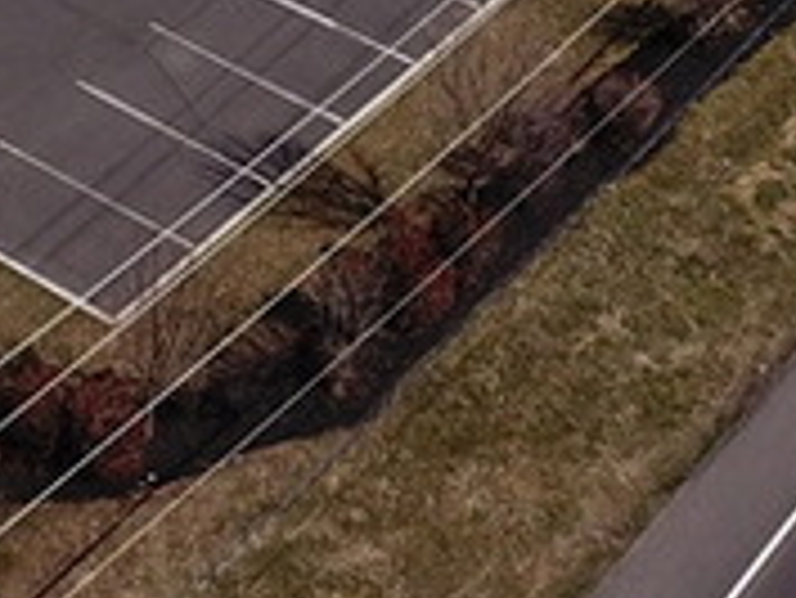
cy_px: -917
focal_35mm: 141
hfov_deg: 13.6
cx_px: -144
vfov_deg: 9.2
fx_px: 3245
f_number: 2.2
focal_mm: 4.73
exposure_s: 1/2020
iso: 100
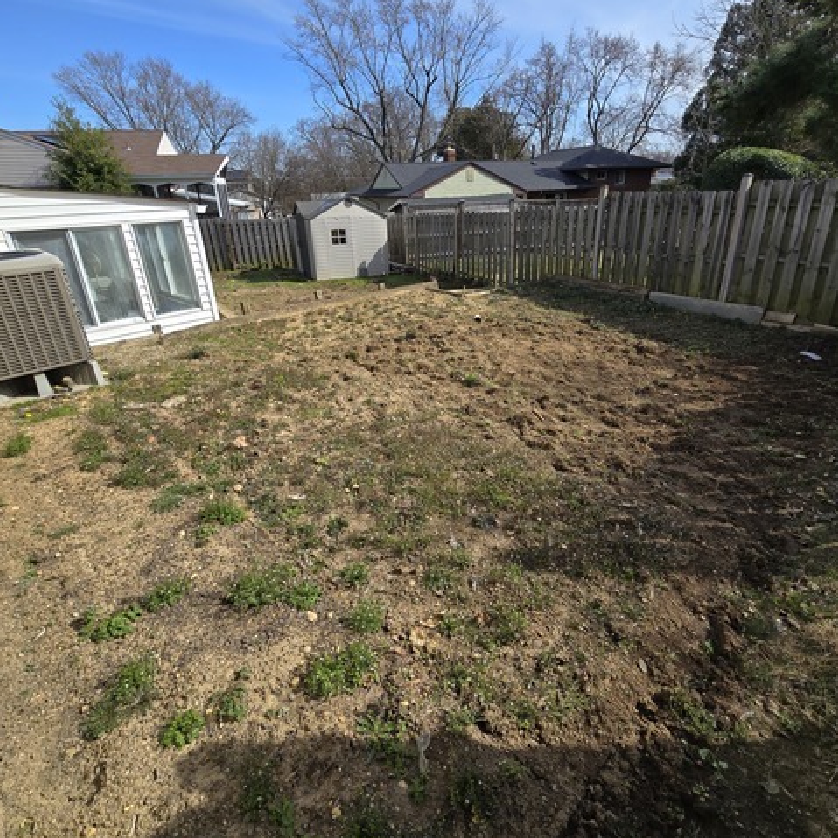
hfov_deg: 87.4
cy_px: 370
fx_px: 438
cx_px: 423
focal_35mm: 16
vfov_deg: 87.1
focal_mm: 2.2
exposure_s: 1/1761
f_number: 2.2
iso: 50
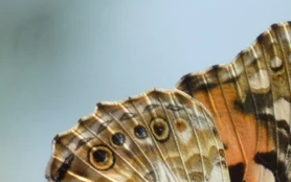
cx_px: 200
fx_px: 14265
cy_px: 208
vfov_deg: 0.7
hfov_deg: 1.2
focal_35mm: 1798
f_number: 7.1
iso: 100
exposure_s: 1/100
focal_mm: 132.1
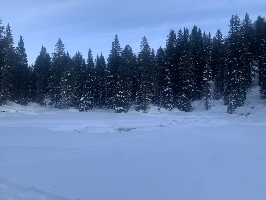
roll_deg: -1.6
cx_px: 133
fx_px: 200
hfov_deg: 67.3
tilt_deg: +4.4
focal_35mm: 26
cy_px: 100
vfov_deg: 53.1
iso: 25
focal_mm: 4.25
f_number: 1.8
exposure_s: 1/1011
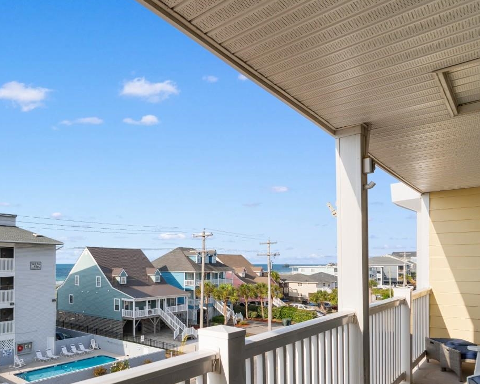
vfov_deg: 55.3
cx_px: 96
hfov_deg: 62.3
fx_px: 355
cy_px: 264
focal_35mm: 25
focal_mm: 10
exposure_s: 1/250
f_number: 8
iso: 100
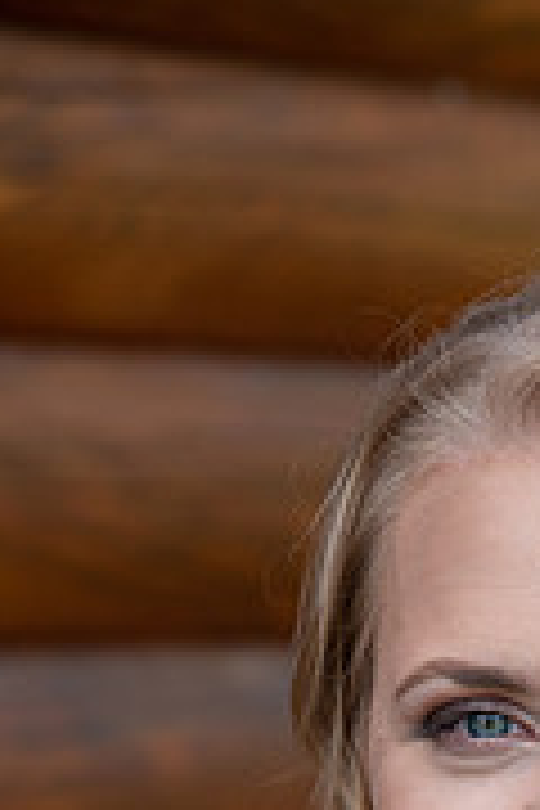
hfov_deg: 5.2
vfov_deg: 7.8
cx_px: 630
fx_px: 5895
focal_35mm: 262
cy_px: 1008
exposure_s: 1/400
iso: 400
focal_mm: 105
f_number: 5
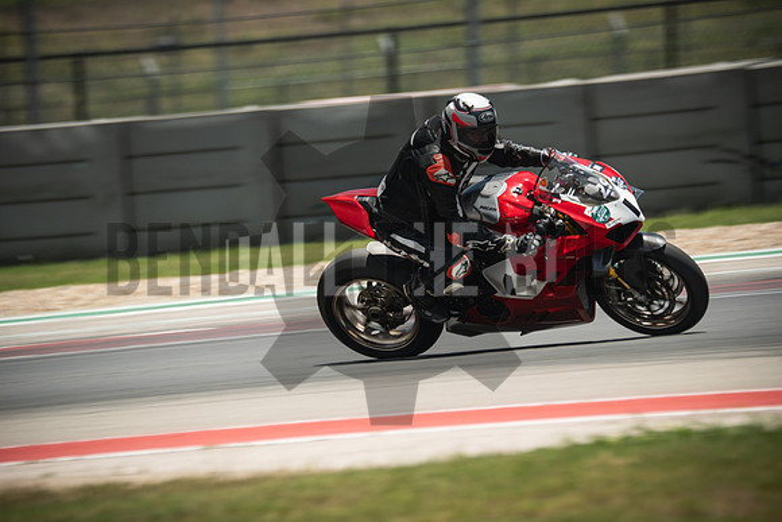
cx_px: 391
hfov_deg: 3.4
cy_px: 261
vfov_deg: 2.3
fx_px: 13036
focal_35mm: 600
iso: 160
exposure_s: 1/250
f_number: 7.1
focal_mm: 400
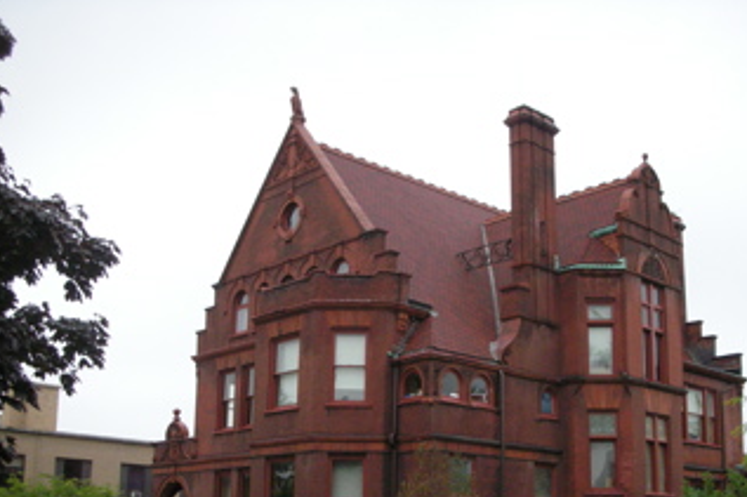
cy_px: 351
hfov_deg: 42.7
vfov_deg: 28.9
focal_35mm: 46
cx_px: 419
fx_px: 954
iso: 200
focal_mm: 5.8
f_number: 2.8
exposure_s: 1/394
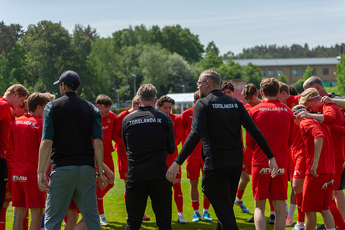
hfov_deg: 28.9
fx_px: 670
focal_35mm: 70
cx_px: 172
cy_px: 115
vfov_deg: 19.4
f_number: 3.2
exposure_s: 1/2000
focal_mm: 70
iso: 100
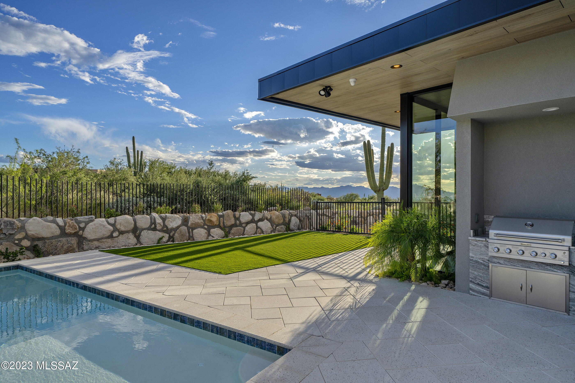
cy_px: 192
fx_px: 319
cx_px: 288
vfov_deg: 61.9
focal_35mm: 20
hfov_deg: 84.0
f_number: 9
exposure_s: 1/160
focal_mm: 20
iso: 100
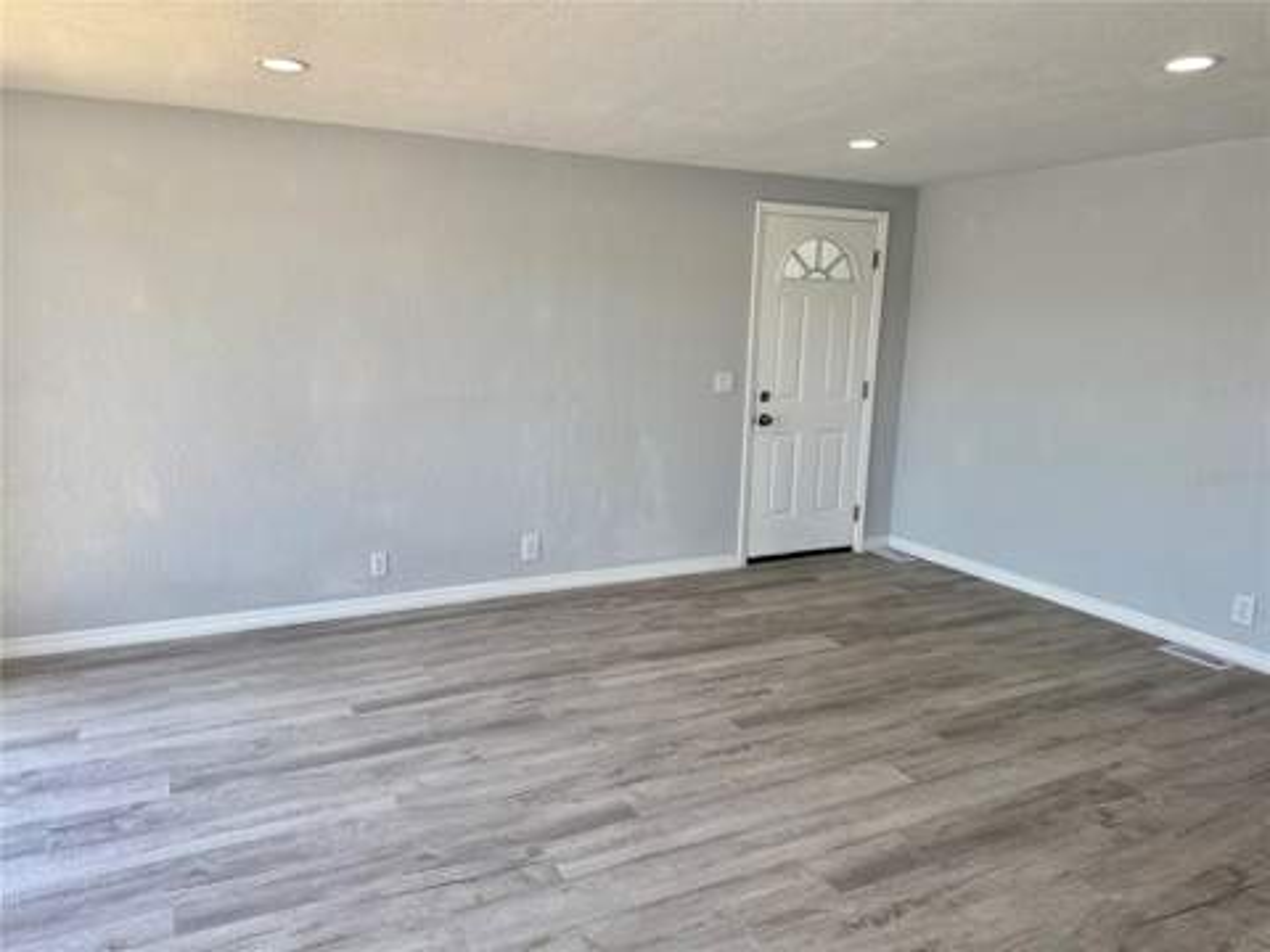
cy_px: 476
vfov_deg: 56.8
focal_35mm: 24
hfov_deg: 71.6
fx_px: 881
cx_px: 635
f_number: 1.78
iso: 80
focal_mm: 6.76
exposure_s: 1/543
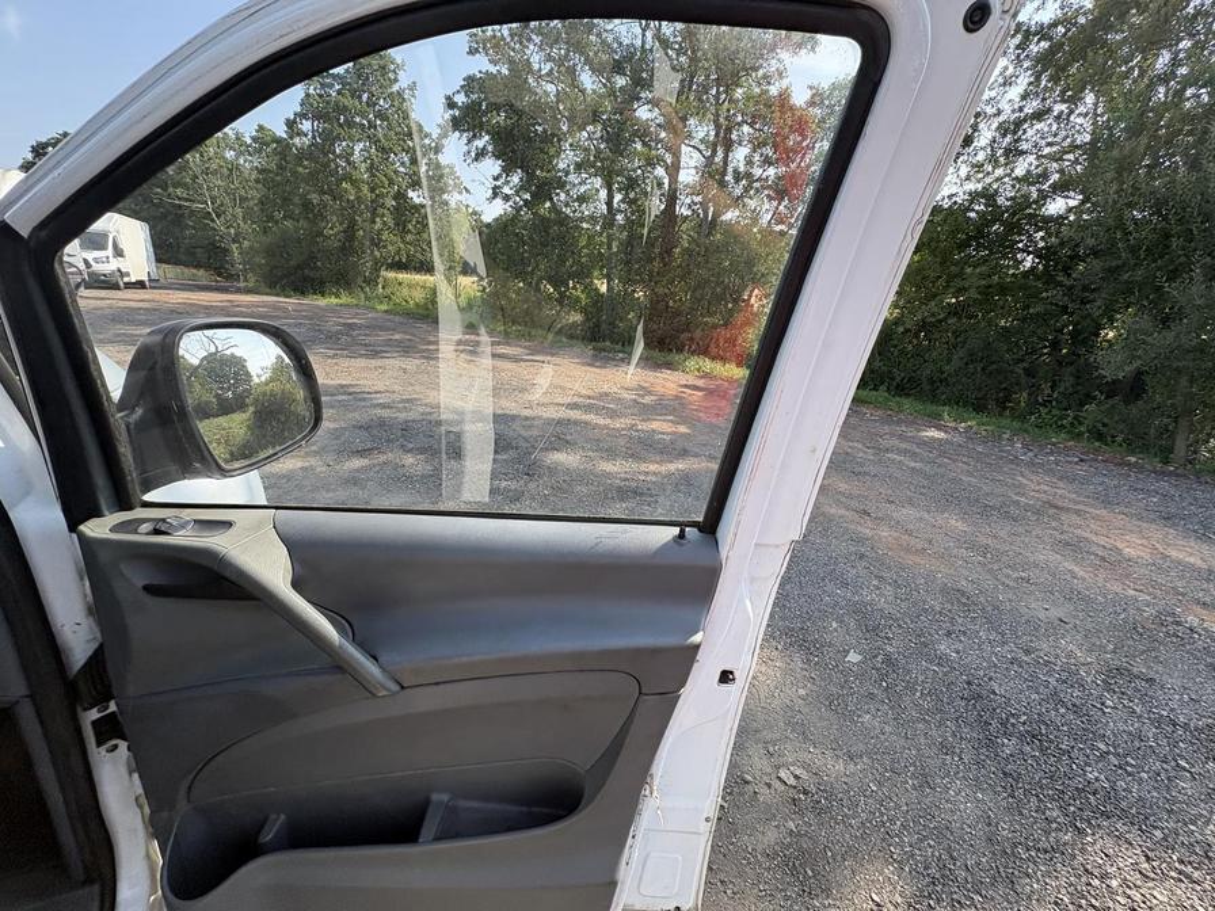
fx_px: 491
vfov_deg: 85.7
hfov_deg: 102.1
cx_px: 608
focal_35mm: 14
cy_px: 456
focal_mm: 2.22
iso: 64
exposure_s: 1/669
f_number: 2.2
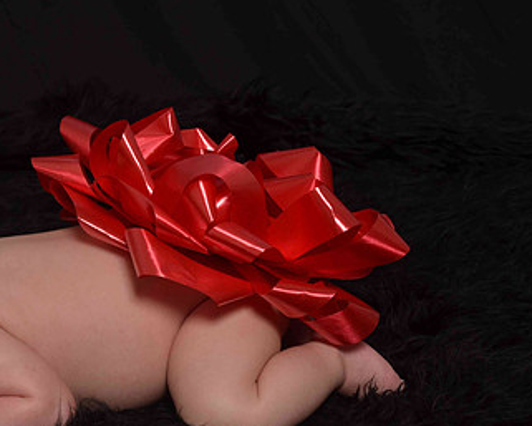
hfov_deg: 13.0
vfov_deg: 10.5
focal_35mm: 147
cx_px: 68
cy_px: 292
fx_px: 2315
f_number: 9
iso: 200
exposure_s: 1/60
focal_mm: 58
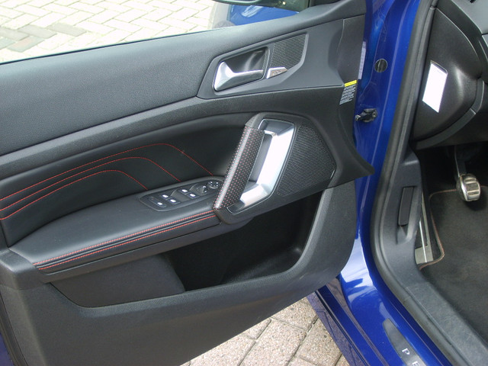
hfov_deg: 36.8
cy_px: 183
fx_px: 733
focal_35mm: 52
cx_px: 244
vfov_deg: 28.0
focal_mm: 8.7
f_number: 3.3
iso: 50
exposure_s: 1/60
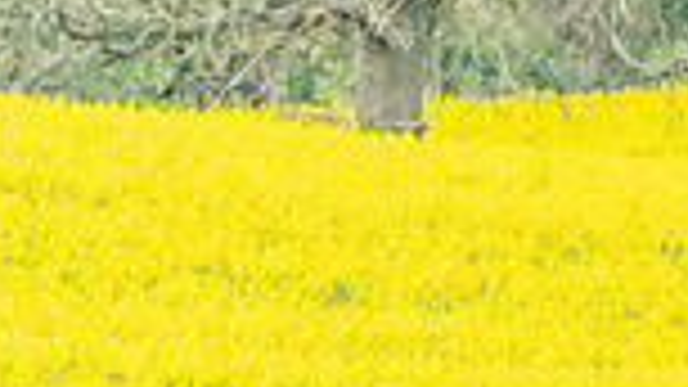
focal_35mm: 2829
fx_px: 51600
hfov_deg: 0.8
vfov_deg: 0.4
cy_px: 462
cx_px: -664
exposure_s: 1/1000
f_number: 4.5
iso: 400
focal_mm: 400
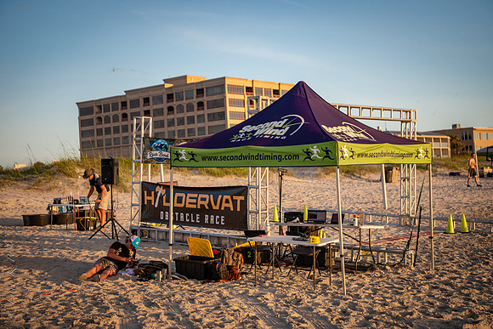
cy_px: 164
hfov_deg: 36.2
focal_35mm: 55
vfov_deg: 24.6
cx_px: 246
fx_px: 753
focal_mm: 55
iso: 500
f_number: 2.8
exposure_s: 1/800
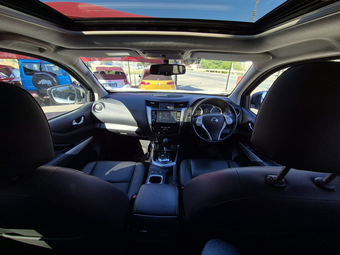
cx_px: 170
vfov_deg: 89.9
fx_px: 128
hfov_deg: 106.2
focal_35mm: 13
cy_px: 128
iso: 50
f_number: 2.2
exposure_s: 1/441
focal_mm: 2.2
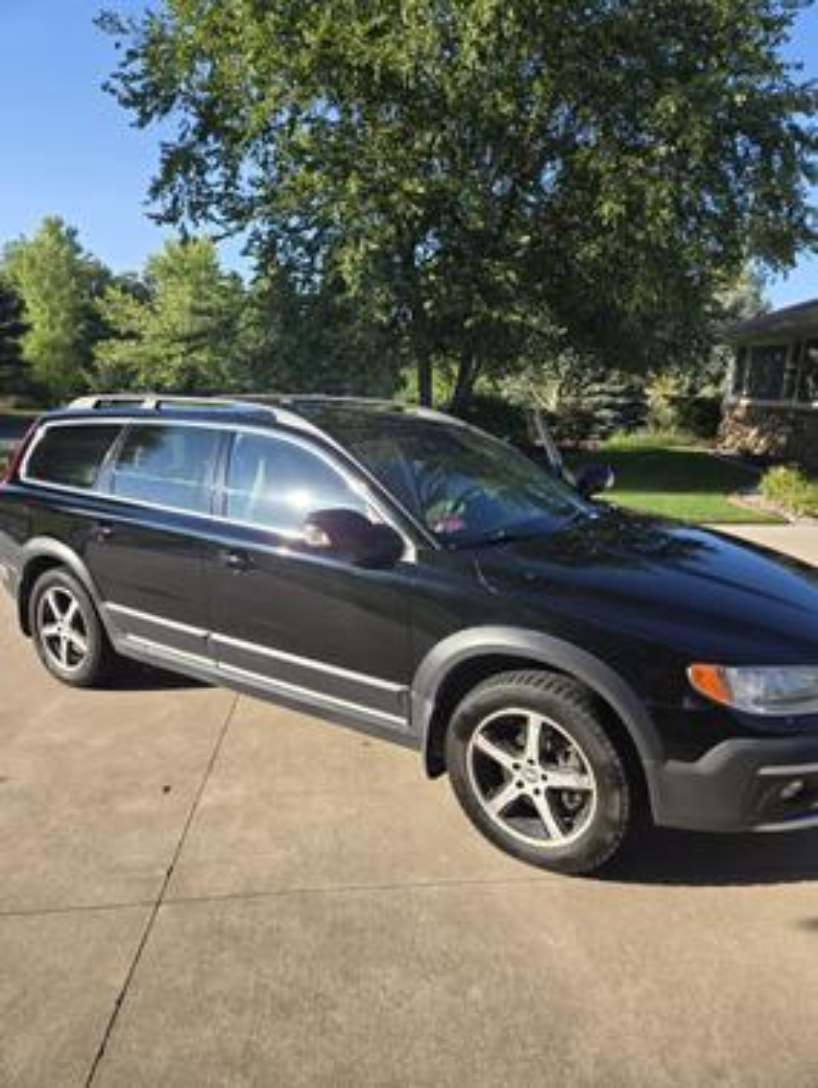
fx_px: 724
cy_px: 544
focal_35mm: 23
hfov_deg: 58.9
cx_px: 409
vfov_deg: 73.9
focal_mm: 5.4
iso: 25
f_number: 1.8
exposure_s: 1/714
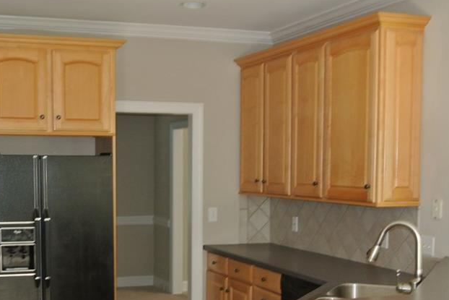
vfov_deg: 23.9
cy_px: 227
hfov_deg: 35.4
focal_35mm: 56
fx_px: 699
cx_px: 165
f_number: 3.8
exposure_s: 1/60
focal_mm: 12.7
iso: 400
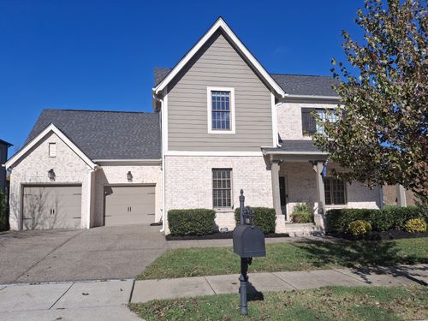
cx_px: 214
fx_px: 309
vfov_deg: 54.9
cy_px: 160
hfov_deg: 69.4
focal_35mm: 25
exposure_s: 1/2793
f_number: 1.8
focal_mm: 4.69
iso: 25
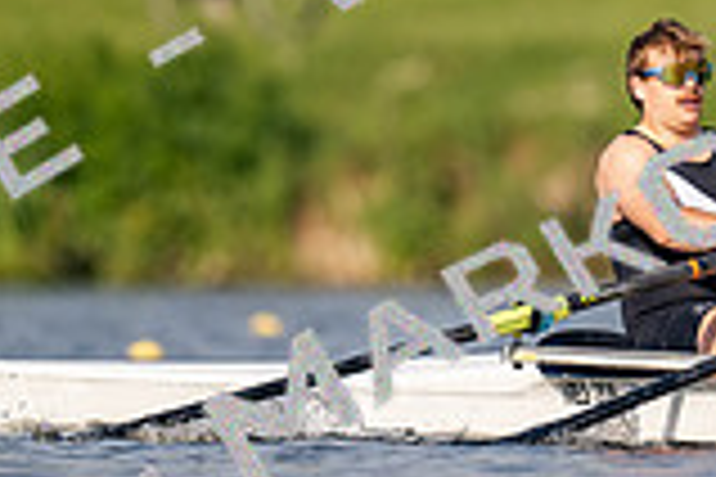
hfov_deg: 0.9
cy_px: 25
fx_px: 43414
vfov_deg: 0.6
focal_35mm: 2183
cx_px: 833
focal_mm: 600
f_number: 4
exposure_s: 1/2500
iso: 220
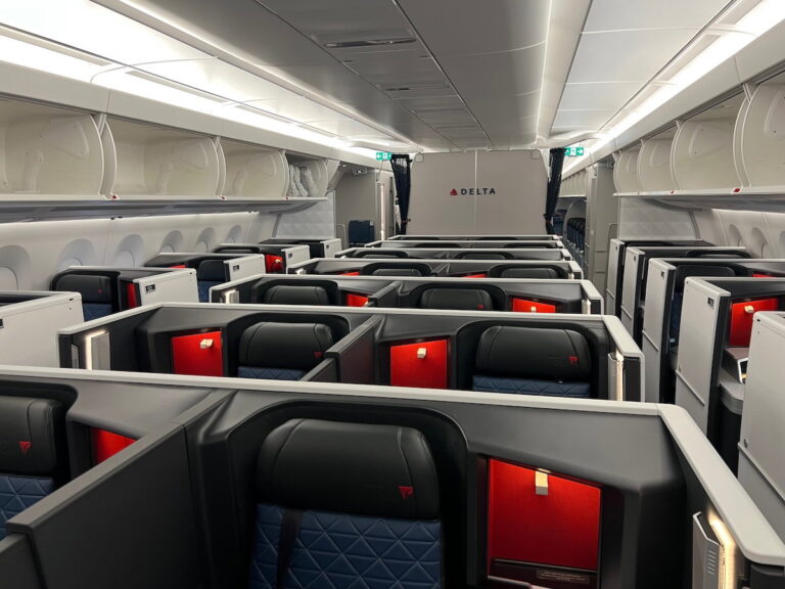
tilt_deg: -10.0
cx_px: 392
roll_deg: +1.1
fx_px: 590
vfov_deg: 53.1
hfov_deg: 67.3
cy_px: 294
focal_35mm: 26
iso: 125
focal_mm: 5.7
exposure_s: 1/54
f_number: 1.5
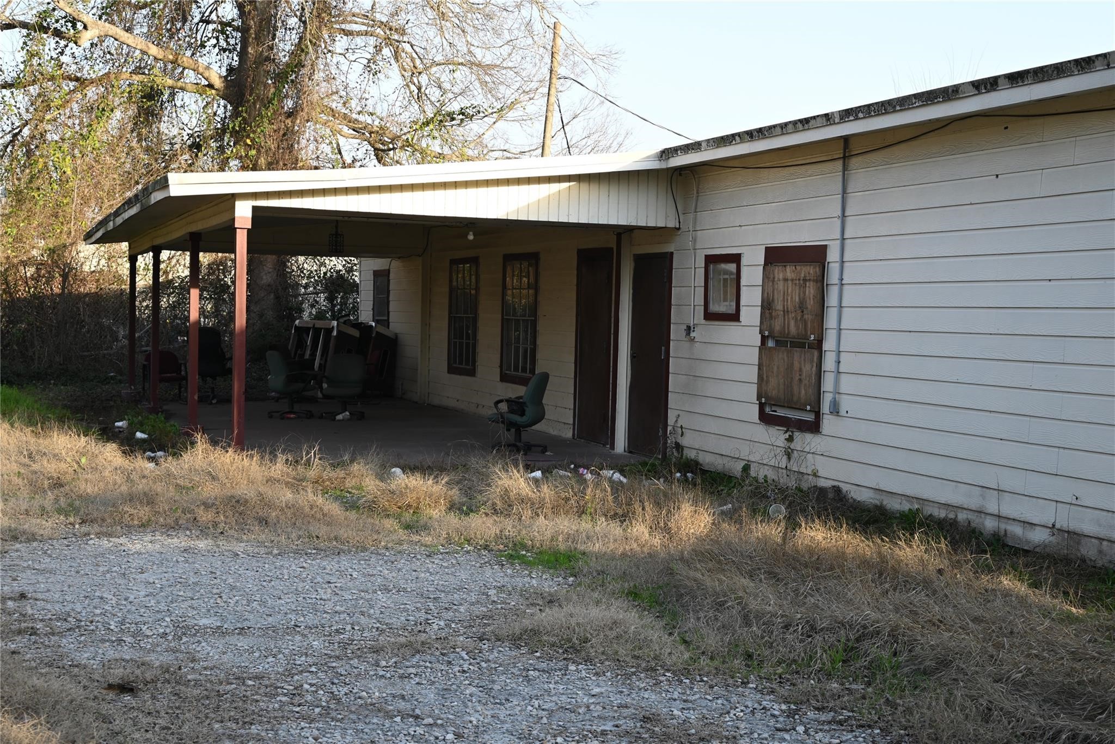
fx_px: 1487
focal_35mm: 48
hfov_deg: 41.1
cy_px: 372
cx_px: 558
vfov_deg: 28.1
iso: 100
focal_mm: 48
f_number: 6.3
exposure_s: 1/80
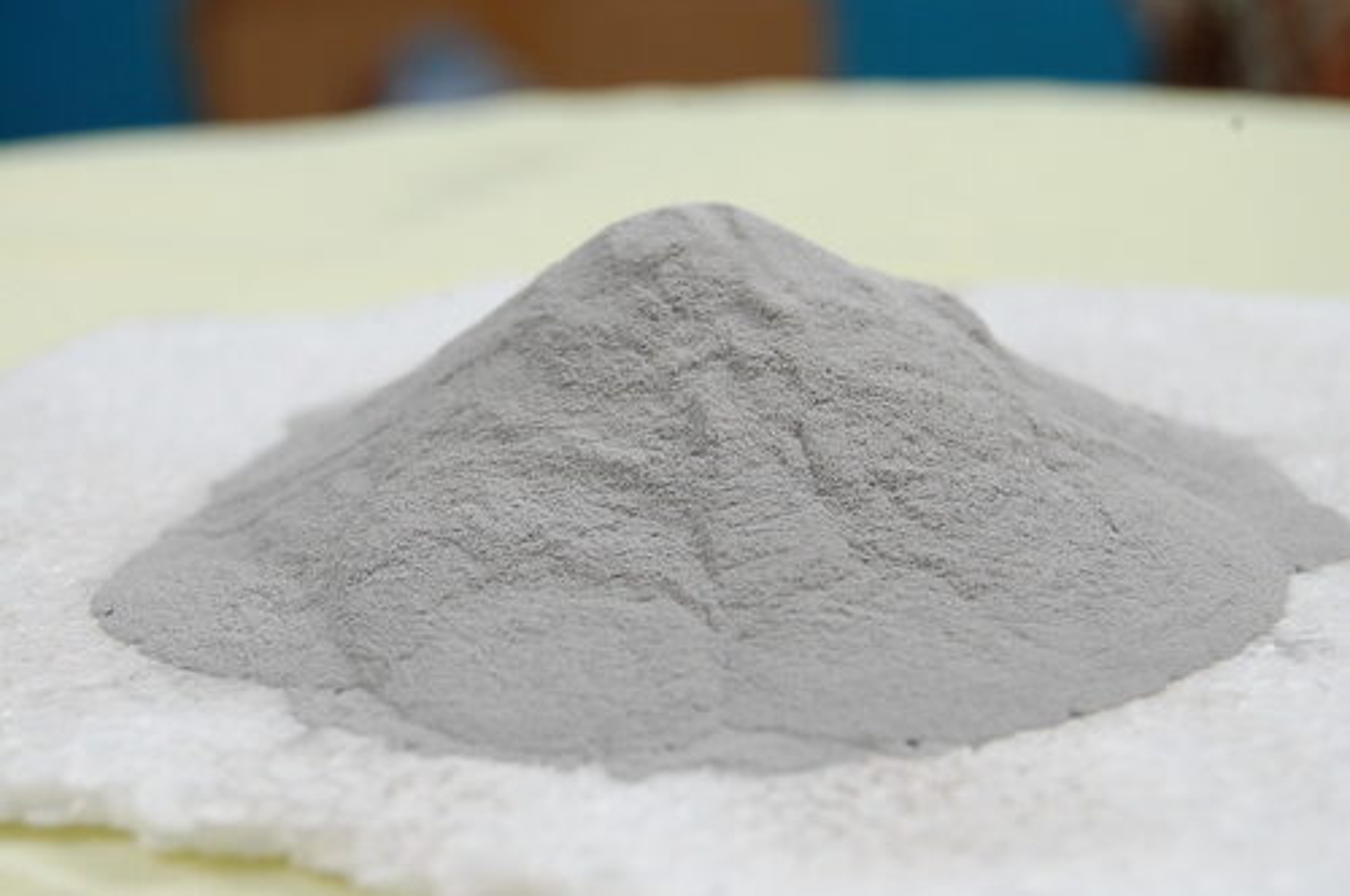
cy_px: 448
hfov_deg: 24.6
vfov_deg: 16.5
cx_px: 675
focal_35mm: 82
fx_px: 3090
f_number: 9
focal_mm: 55
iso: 400
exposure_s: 1/800
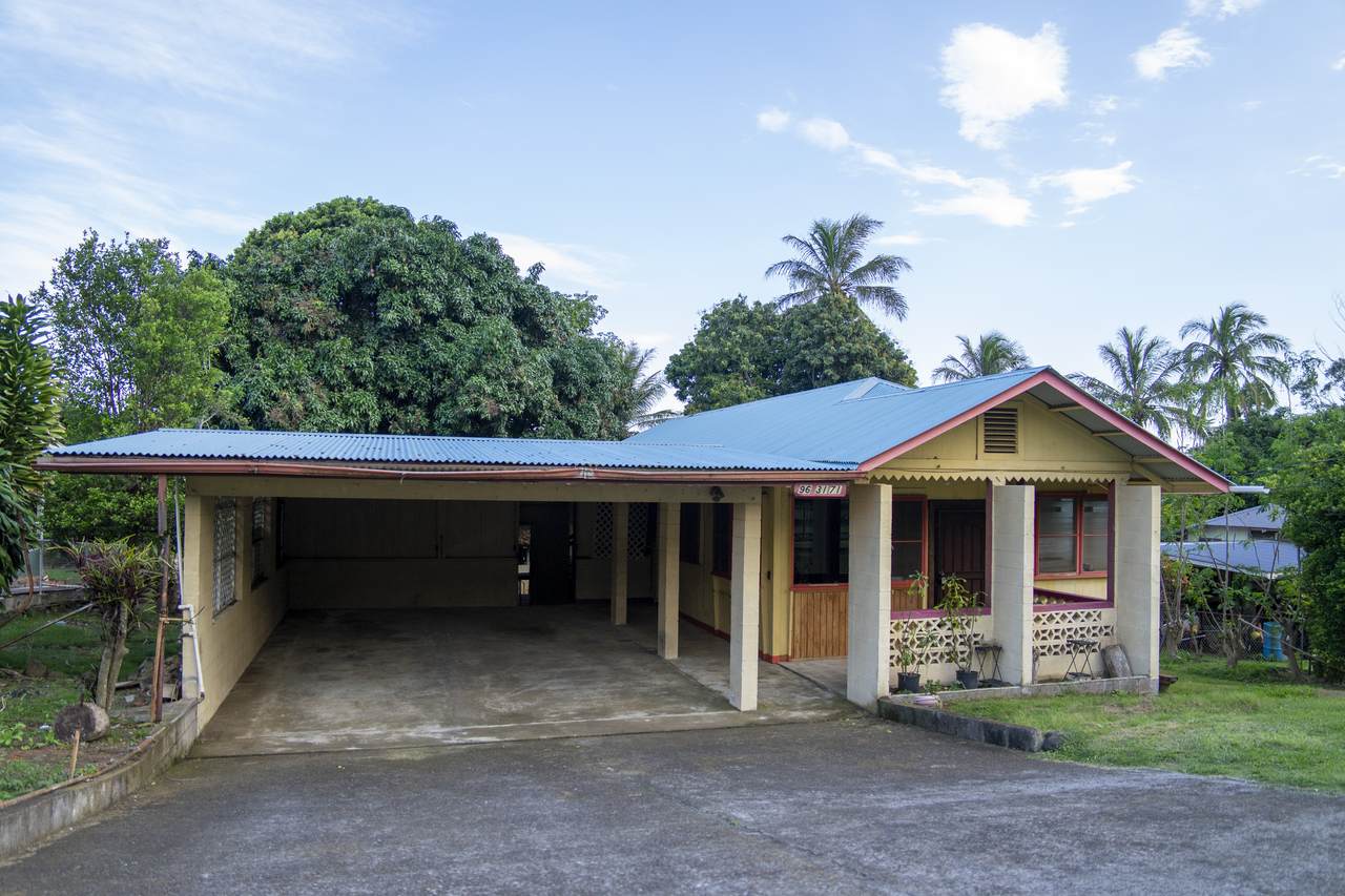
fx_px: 896
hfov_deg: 73.8
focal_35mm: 24
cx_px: 672
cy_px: 448
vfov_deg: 53.1
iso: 400
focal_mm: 24
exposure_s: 1/1250
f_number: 2.8
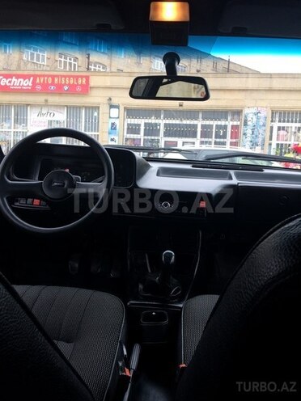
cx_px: 150
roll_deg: -1.6
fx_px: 336
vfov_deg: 61.7
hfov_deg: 48.2
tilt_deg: -3.8
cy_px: 200
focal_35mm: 29
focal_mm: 4.15
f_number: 2.2
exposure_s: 1/122
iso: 32
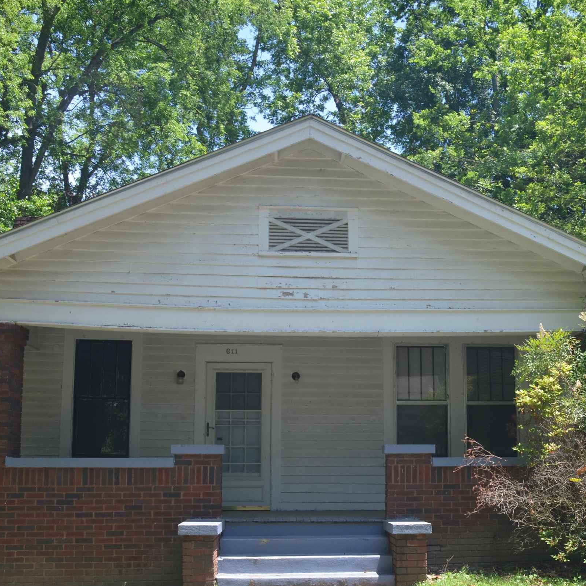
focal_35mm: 49
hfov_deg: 34.5
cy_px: 324
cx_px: 373
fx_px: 938
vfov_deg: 34.6
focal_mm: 20
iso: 200
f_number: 8
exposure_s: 1/250
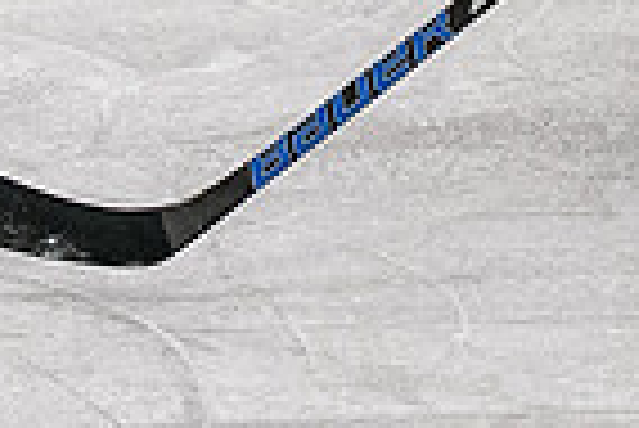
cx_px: 966
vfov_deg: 1.7
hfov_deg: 2.5
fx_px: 14658
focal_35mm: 825
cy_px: -600
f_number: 4
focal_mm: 86
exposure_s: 1/800
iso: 2500
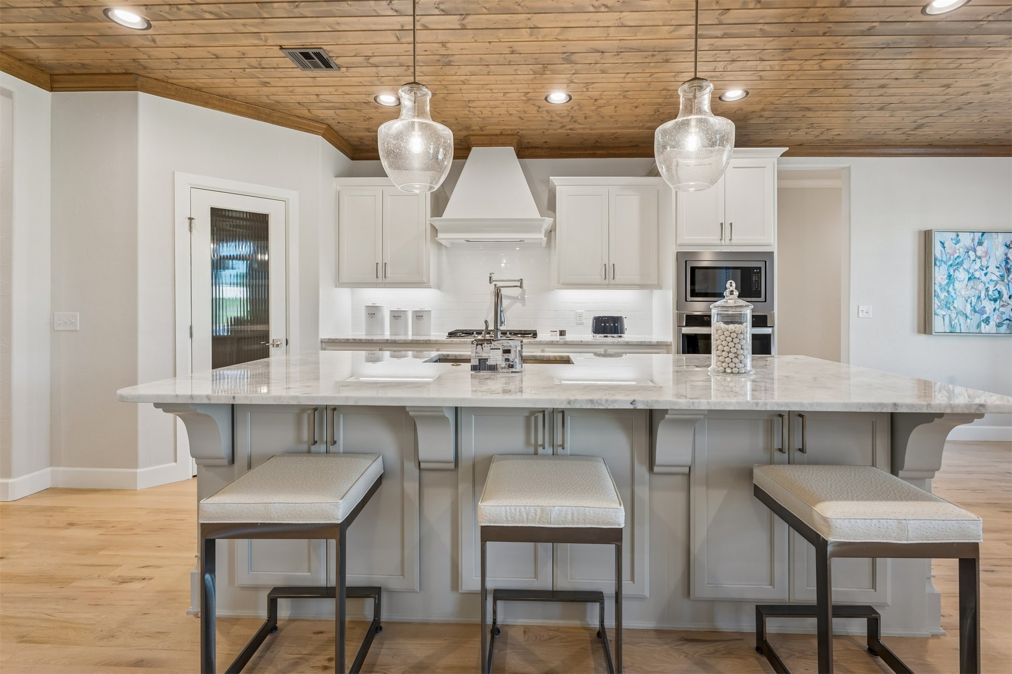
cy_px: 337
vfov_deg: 73.7
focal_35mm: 16
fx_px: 450
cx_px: 506
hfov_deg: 96.7
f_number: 9
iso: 200
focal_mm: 16
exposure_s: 1/15
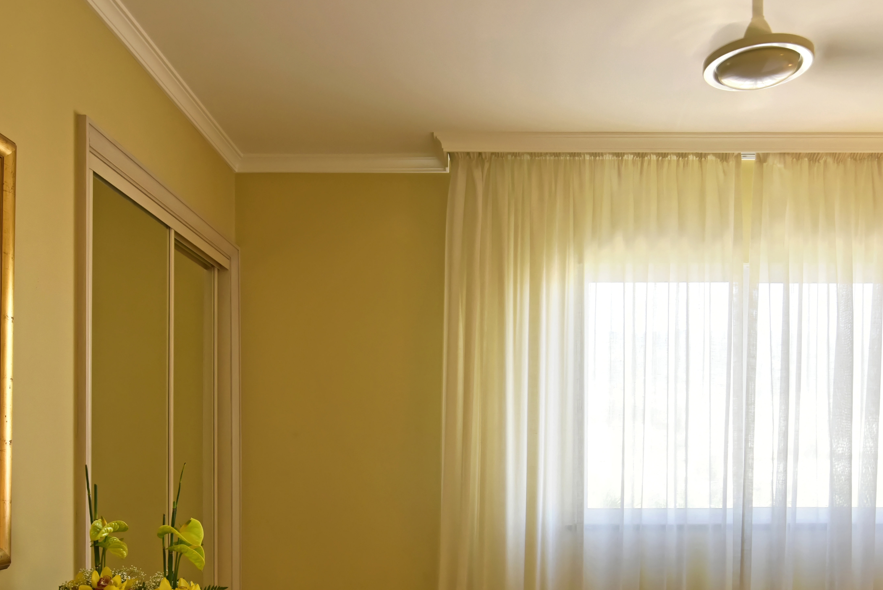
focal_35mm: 32
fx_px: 785
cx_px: 489
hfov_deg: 58.6
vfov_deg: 39.7
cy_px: 463
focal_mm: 19
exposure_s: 1/6
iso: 1250
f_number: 16
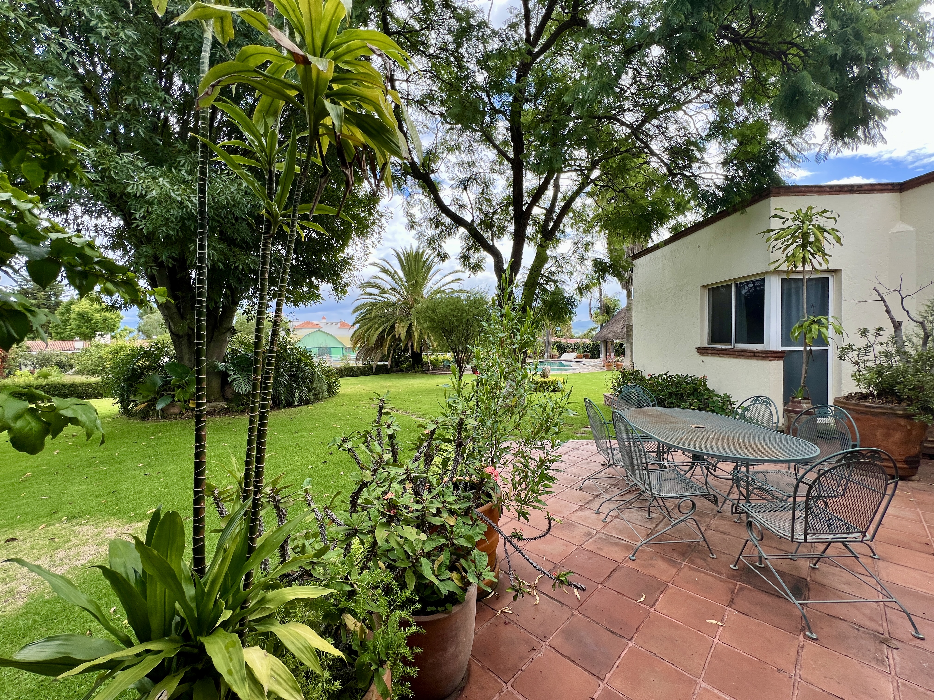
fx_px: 351
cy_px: 350
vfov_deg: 89.9
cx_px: 467
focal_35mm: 13
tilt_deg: -1.8
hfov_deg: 106.2
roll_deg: +0.7
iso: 32
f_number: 1.8
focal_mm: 1.57
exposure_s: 1/471
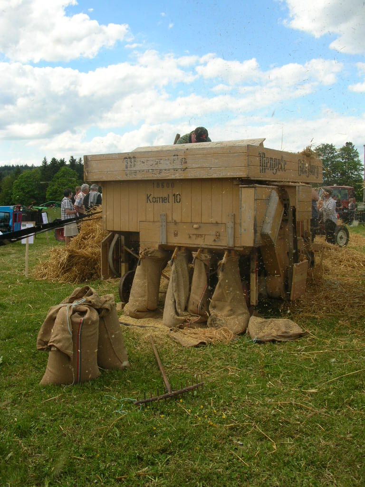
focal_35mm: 35
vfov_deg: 52.6
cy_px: 244
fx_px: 492
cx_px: 182
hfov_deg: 40.7
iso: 50
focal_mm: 5.8
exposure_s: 1/193
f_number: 5.6
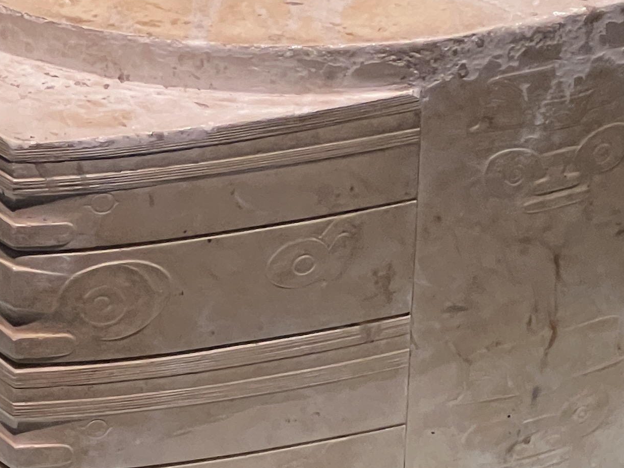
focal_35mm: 253
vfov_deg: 5.8
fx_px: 4560
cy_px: -132
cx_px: 294
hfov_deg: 7.8
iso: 200
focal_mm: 9
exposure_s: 1/77
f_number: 2.8
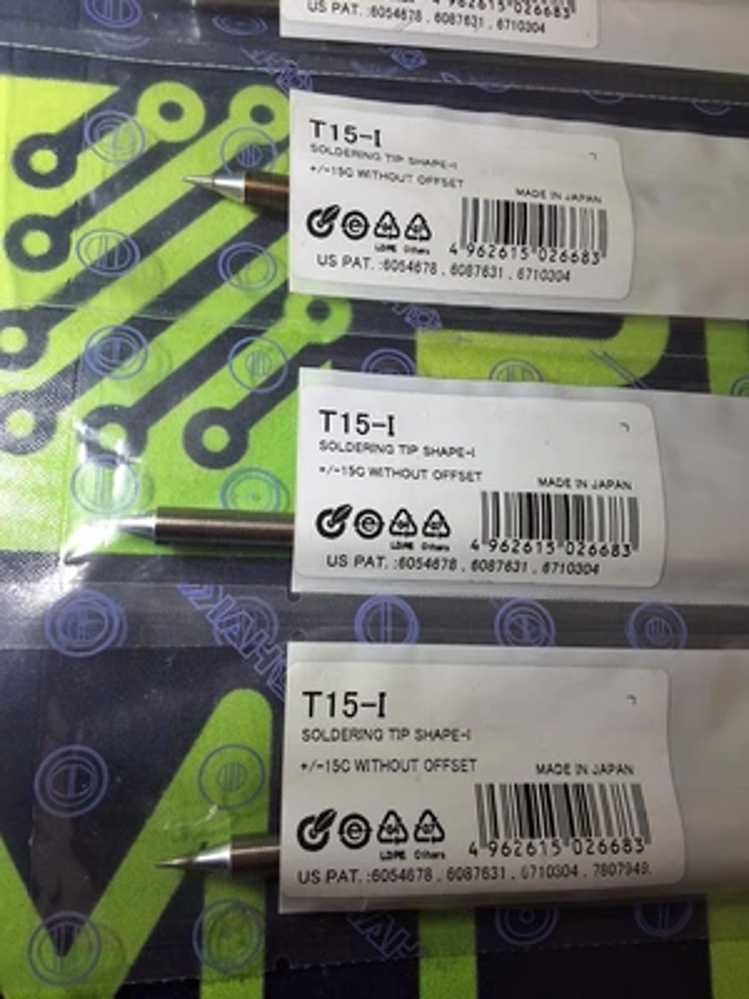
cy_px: 500
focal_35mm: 28
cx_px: 374
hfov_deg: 49.7
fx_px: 808
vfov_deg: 63.4
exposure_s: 1/40
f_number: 1.9
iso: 64
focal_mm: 2.91
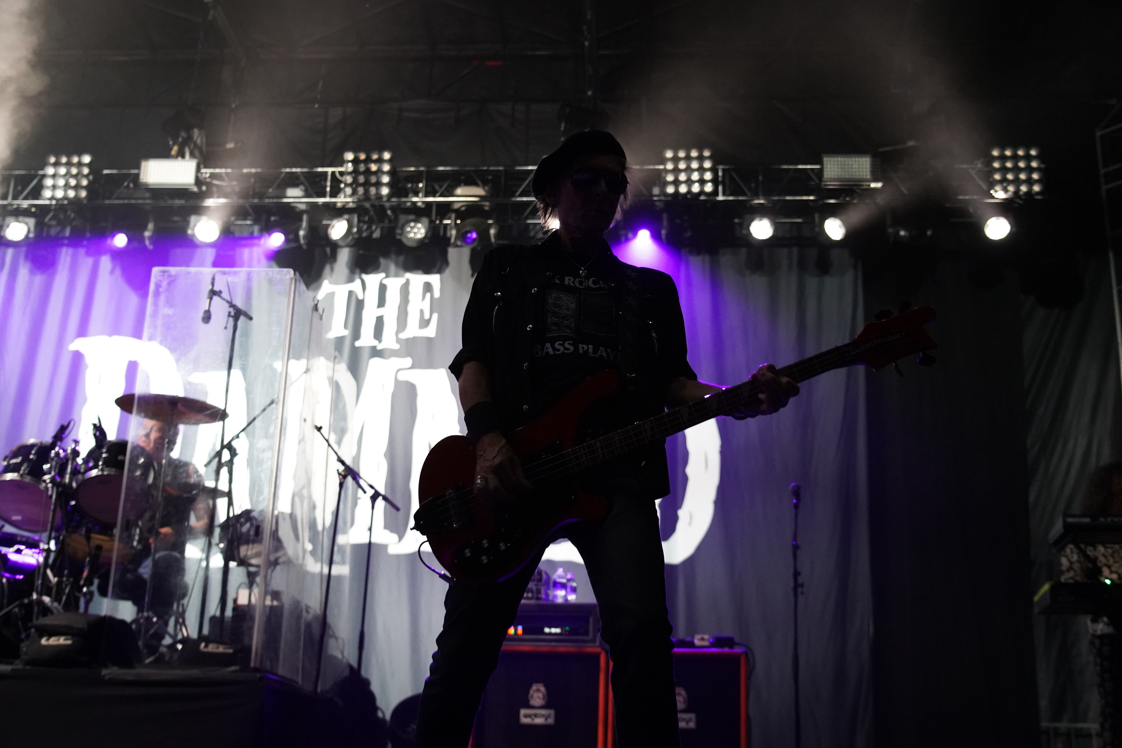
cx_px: 561
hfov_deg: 47.4
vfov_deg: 32.6
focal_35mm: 41
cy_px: 374
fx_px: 1278
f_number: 4
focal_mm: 41
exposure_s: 1/160
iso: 6400
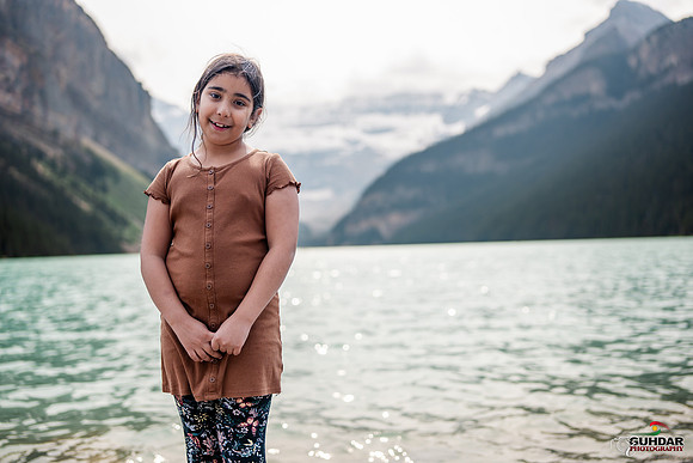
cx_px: 346
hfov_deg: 54.4
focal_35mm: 35
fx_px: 674
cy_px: 232
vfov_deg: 37.9
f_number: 1.8
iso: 200
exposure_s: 1/5000
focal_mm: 35
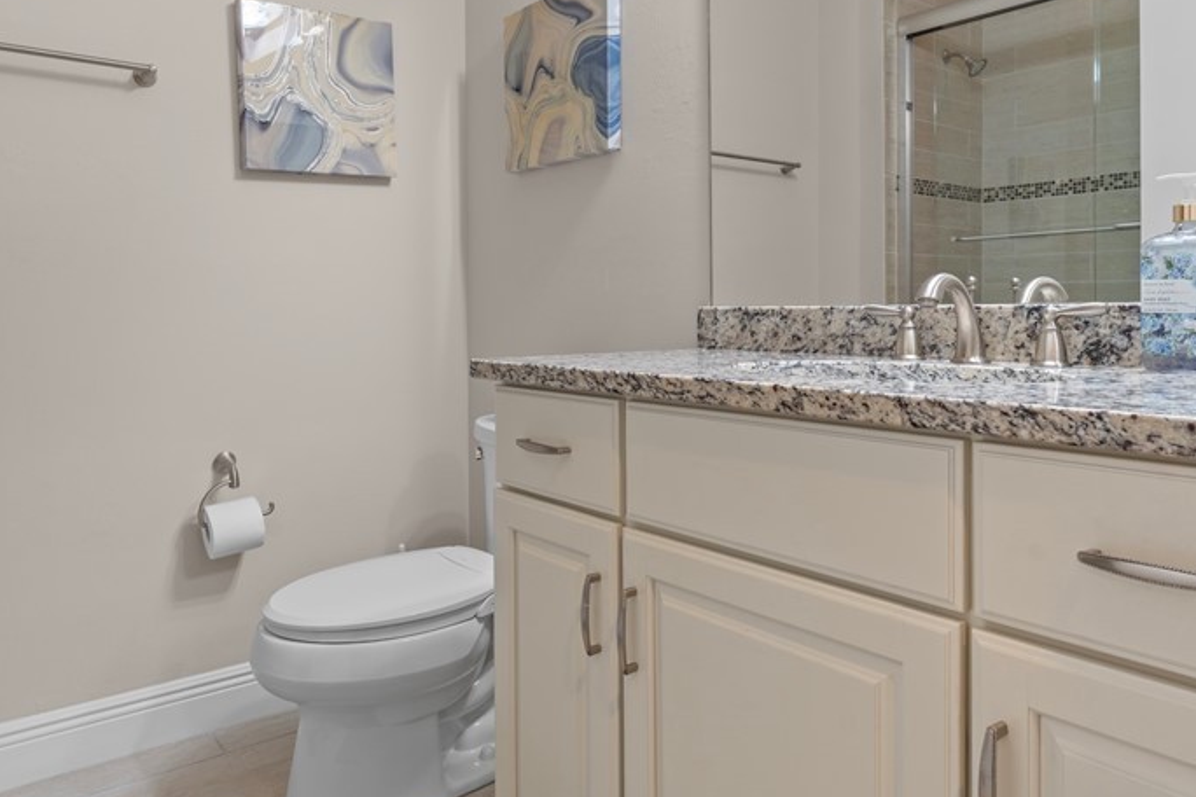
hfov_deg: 67.1
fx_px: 897
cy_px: 299
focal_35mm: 27
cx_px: 523
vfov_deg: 47.5
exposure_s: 2
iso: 100
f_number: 9
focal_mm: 17
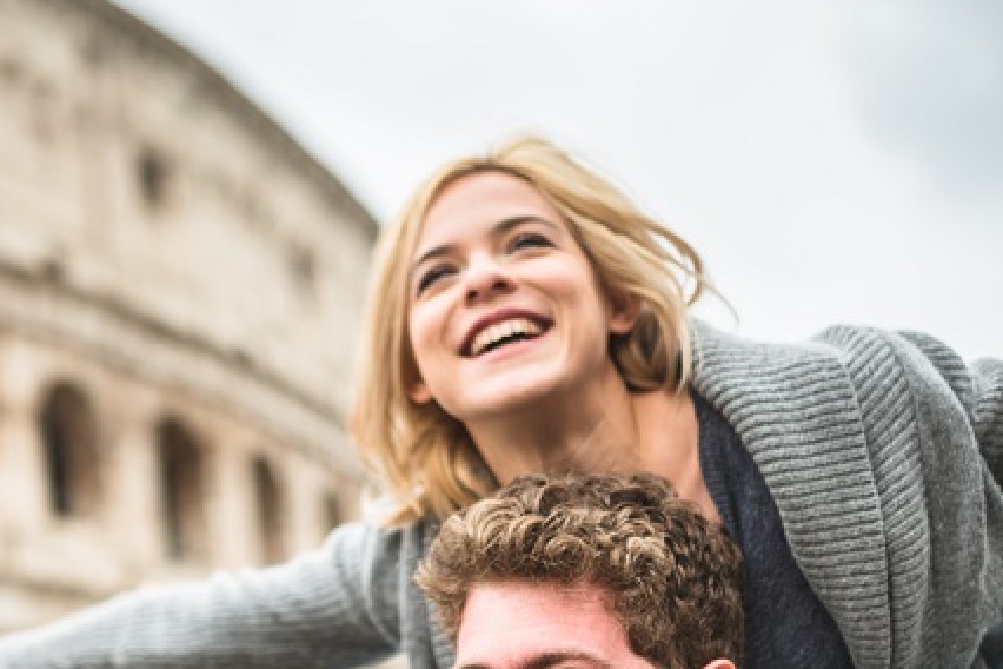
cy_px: 525
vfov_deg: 18.3
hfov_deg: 27.1
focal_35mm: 74
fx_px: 2062
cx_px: 299
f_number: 1.6
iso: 200
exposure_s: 1/2500
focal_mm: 35
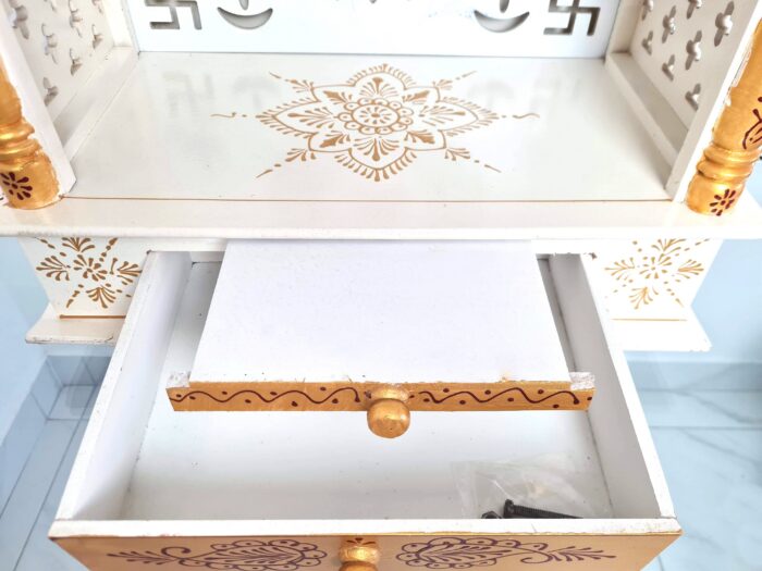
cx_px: 381
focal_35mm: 26
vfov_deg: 53.1
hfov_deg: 67.3
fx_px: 572
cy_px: 286
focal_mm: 5.4
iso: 80
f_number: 1.8
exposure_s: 1/120
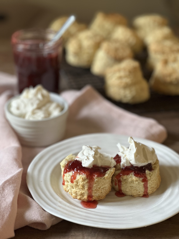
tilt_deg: -24.2
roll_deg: -1.4
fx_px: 531
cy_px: 120
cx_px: 90
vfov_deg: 25.3
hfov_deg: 19.1
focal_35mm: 77
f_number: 2.8
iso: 125
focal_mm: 9
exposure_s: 1/50
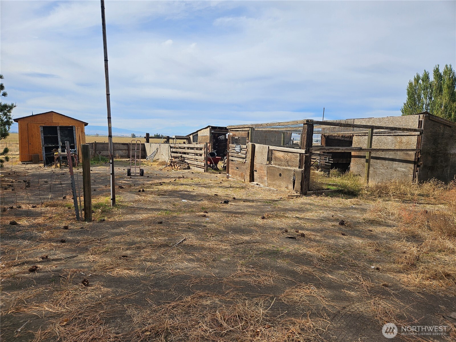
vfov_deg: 58.9
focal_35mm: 23
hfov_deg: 73.9
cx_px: 228
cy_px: 171
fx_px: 303
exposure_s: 1/2565
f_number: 1.8
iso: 25
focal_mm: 5.4
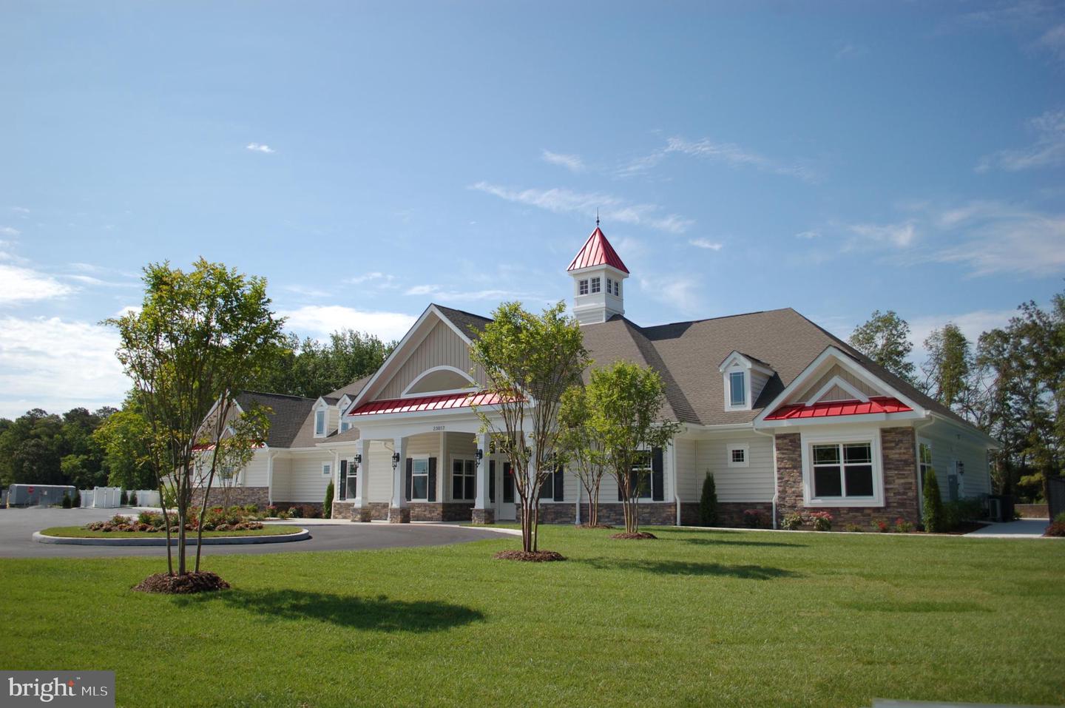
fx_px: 798
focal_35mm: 27
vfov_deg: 47.8
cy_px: 354
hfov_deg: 67.4
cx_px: 532
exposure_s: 1/2000
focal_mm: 18
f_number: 3.5
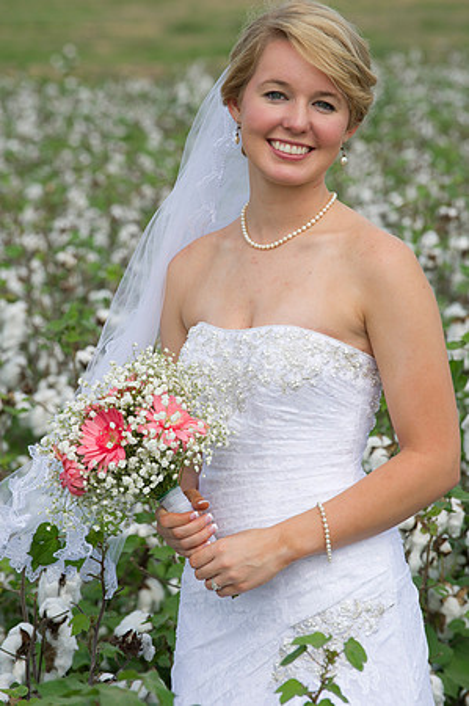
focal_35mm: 200
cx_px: 234
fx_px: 3917
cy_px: 353
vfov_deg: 10.3
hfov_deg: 6.9
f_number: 8
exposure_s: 1/200
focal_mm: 200
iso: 160
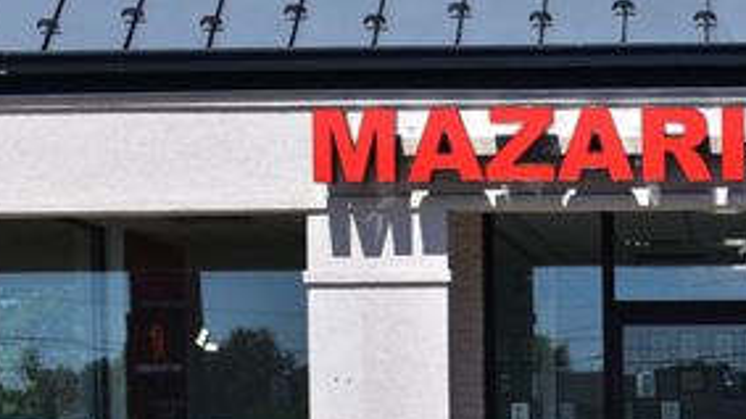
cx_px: 822
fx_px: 2179
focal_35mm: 110
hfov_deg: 18.7
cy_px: 532
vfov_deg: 10.8
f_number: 11
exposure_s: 1/500
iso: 320
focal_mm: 31
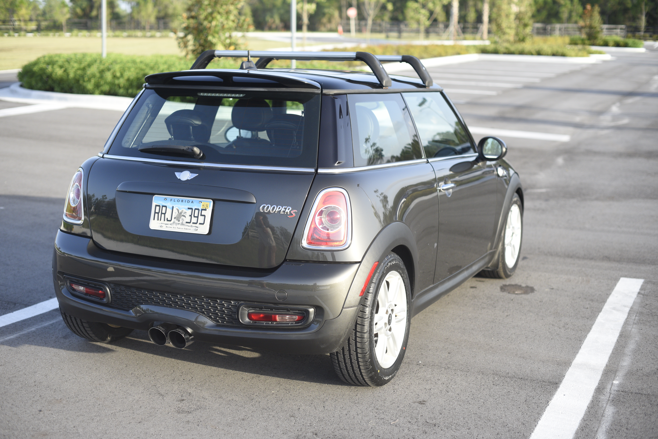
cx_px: 329
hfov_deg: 39.6
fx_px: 914
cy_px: 220
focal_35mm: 50
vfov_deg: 27.0
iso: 800
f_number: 2.8
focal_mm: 50
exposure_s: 1/3200
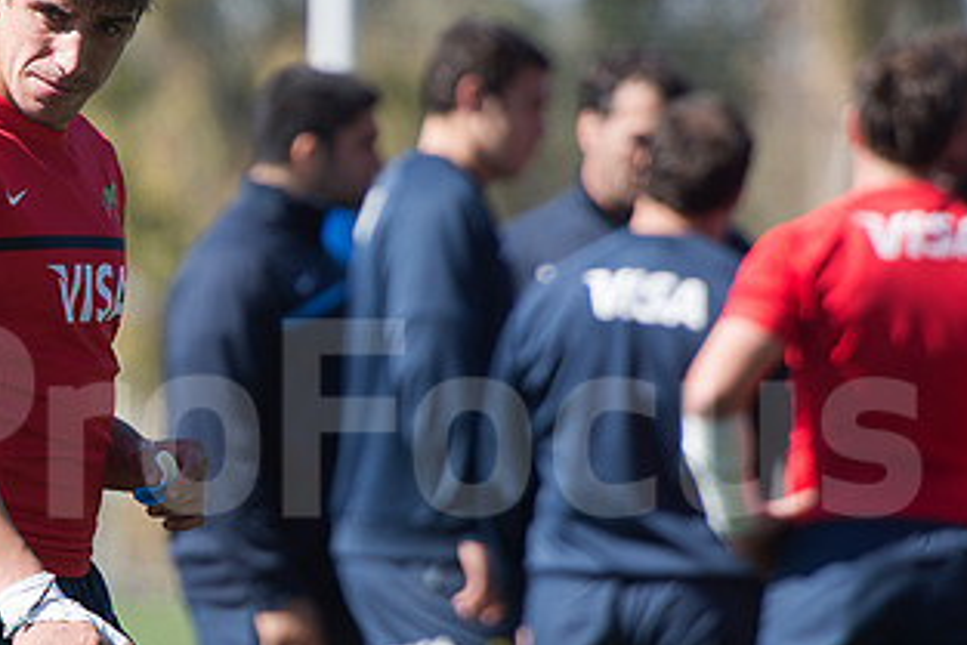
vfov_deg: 2.7
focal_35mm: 501
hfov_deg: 4.1
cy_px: 412
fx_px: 13463
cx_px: 148
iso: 250
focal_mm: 270
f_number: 4
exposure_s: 1/640
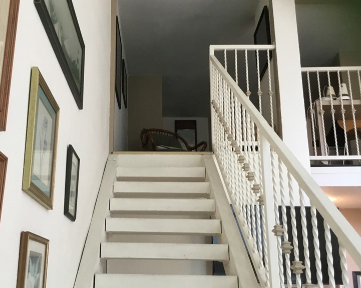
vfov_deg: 34.8
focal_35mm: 43
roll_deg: +0.4
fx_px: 459
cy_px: 160
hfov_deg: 42.6
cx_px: 137
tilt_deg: +15.3
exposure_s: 1/30
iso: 80
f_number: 2.4
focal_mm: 3.3
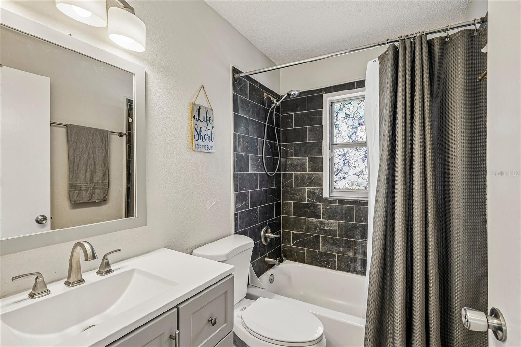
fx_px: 231
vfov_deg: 73.7
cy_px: 174
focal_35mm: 16
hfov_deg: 96.7
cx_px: 260
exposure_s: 1/20
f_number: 8
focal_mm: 16
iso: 400
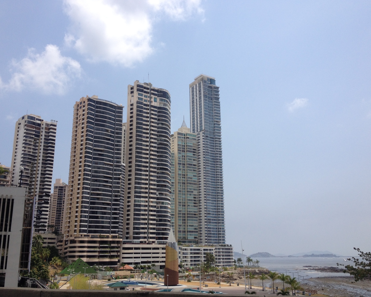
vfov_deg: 40.1
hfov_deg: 49.1
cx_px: 178
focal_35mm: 37
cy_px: 148
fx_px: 406
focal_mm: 4.28
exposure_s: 1/2404
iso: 50
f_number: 2.4
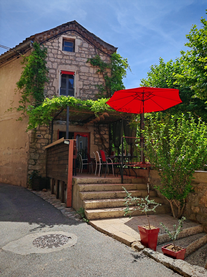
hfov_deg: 51.4
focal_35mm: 27
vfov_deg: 65.3
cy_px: 138
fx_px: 215
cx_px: 104
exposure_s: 1/2300
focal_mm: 7.62
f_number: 1.6
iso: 50
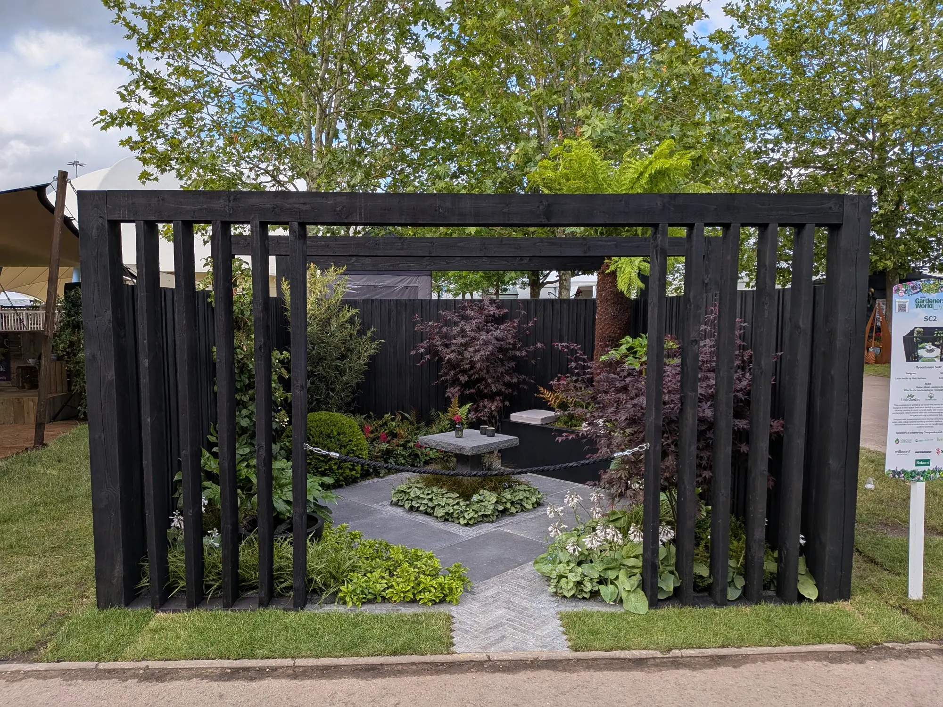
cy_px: 354
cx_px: 472
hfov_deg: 71.6
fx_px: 654
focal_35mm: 24
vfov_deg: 56.8
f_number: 1.7
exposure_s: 1/735
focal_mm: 4.53
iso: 28
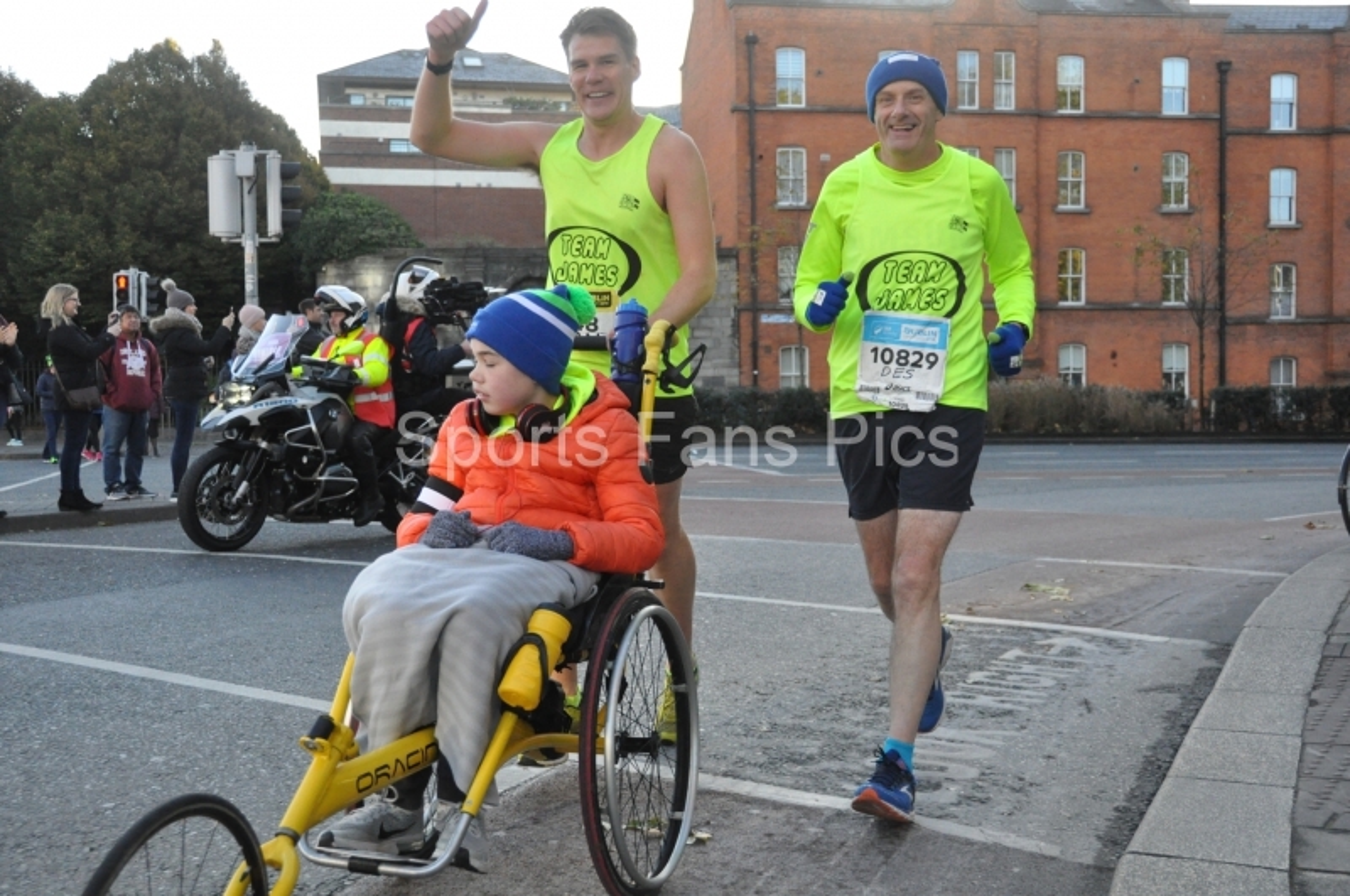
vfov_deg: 34.1
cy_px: 448
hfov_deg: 49.6
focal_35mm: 39
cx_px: 675
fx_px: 1460
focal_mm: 26
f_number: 4
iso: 2000
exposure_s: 1/2500
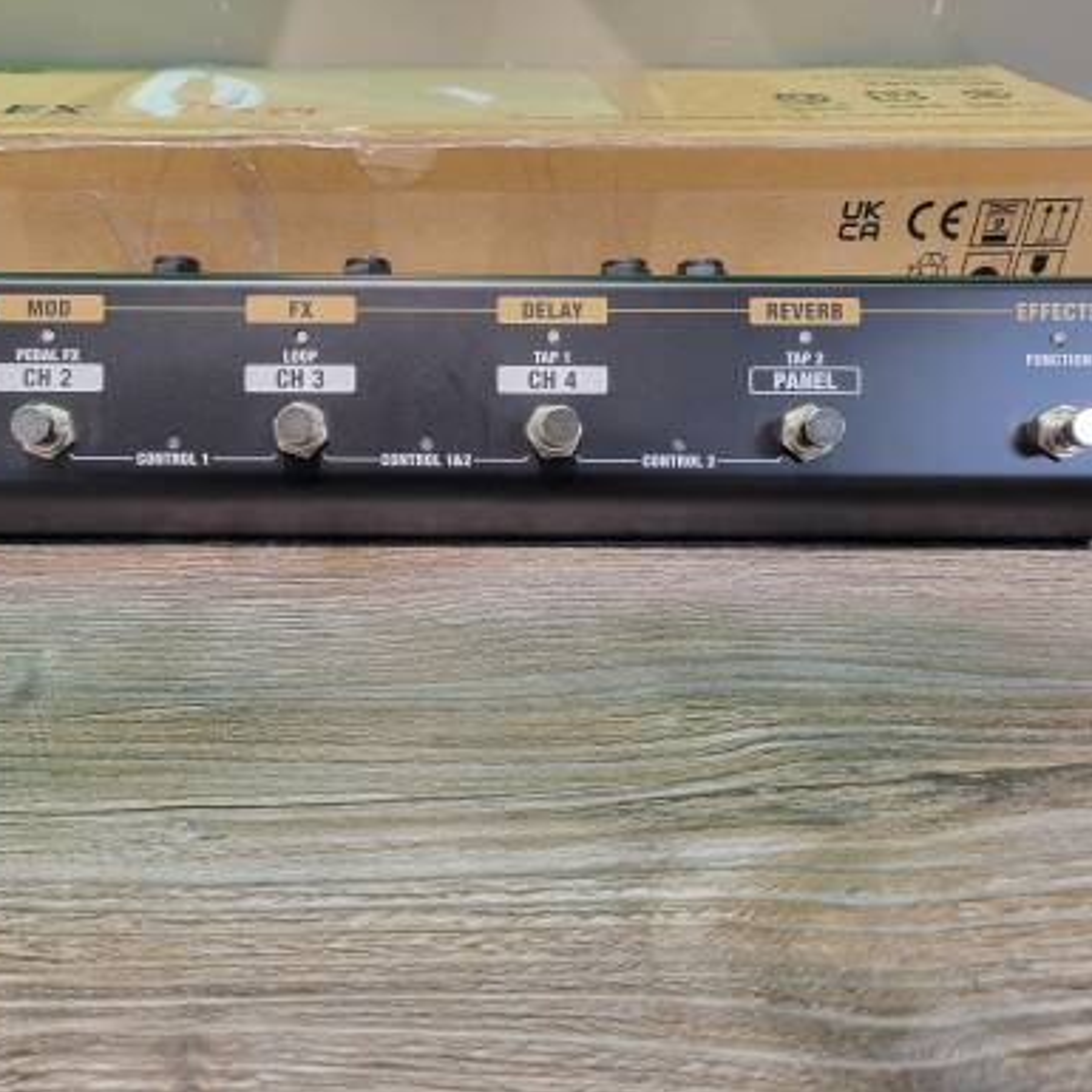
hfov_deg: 52.1
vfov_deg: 52.5
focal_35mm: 31
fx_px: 1106
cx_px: 425
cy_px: 545
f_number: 1.8
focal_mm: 5.4
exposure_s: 1/120
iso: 200
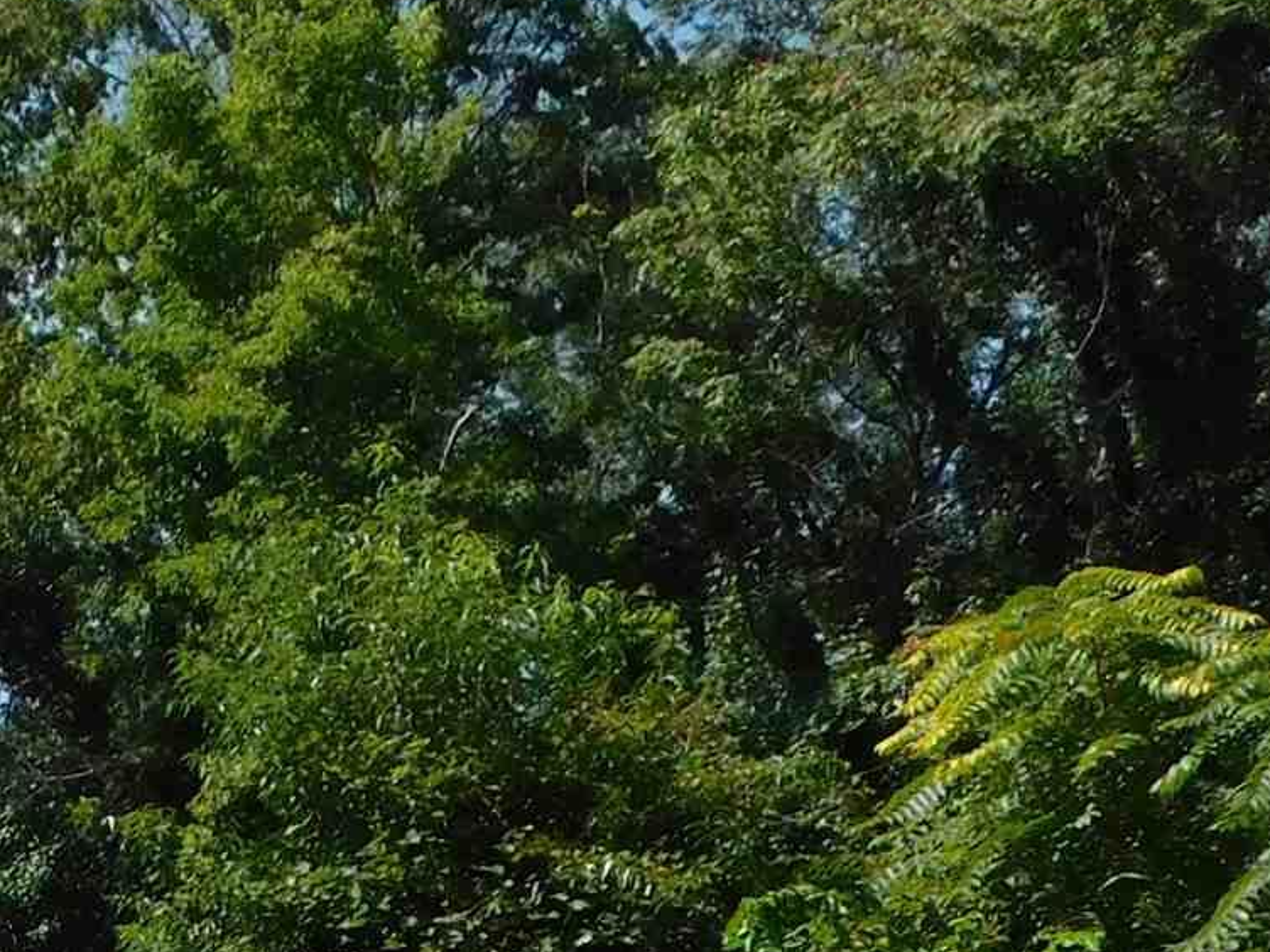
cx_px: -947
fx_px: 5393
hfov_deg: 12.4
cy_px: 1433
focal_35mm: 147
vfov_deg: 9.8
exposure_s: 1/1250
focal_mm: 6.3
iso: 125
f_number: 3.5
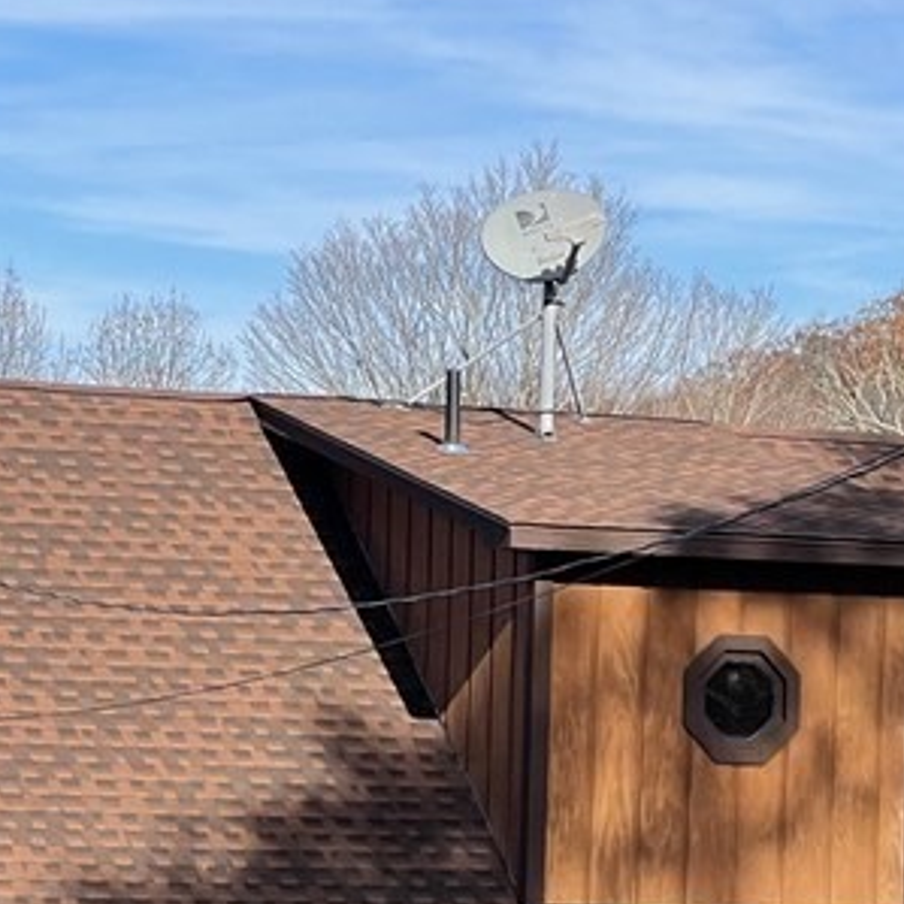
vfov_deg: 9.0
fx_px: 5732
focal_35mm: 194
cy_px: 822
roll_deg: -1.3
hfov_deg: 9.0
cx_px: 952
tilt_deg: -0.8
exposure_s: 1/1143
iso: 20
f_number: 2.2
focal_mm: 7.5
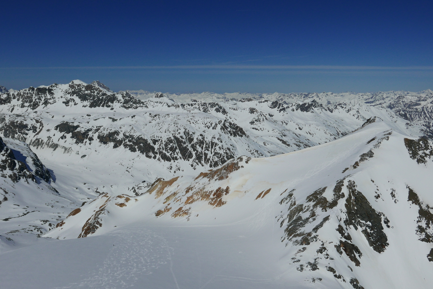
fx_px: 373
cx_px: 216
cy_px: 144
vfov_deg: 42.4
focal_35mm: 31
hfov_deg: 60.2
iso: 200
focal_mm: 13.9
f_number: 5.6
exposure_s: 1/6400
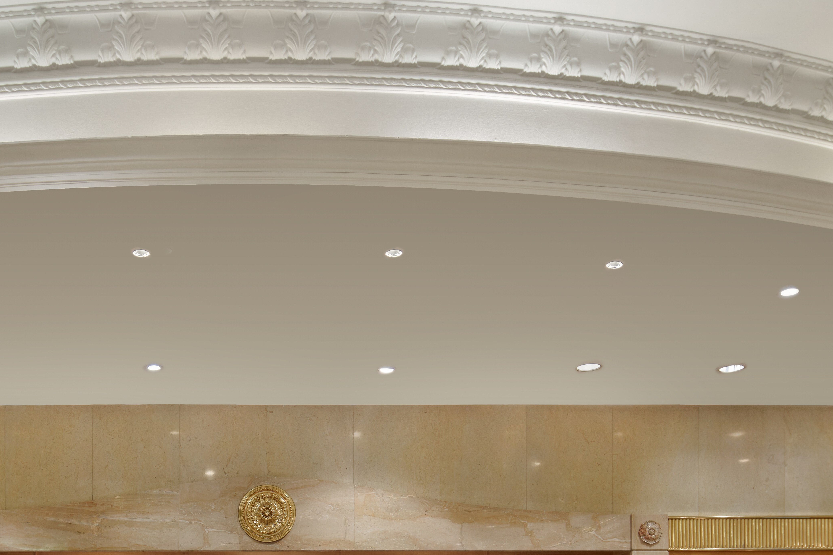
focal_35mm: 39
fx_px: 902
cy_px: 562
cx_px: 262
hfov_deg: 48.5
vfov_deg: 31.5
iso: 100
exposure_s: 1
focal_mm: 17
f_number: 8
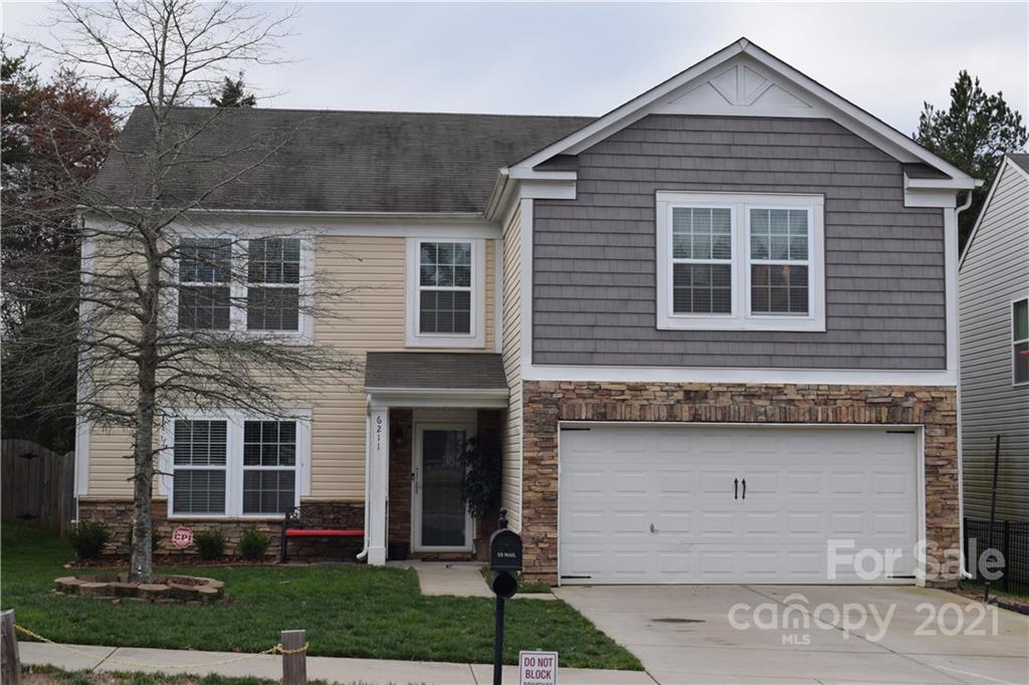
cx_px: 514
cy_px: 342
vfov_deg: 26.5
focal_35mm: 51
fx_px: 1457
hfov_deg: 38.9
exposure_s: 1/250
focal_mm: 34
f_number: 8
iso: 200
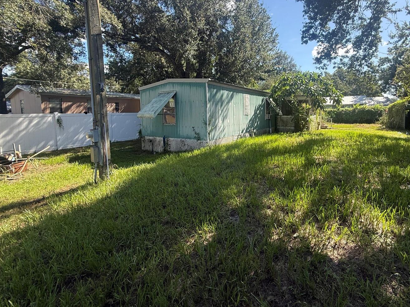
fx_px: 201
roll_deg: +0.9
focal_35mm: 17
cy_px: 125
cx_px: 240
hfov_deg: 90.2
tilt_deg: -2.3
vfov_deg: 74.0
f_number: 2.2
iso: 64
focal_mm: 2.22
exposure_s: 1/554
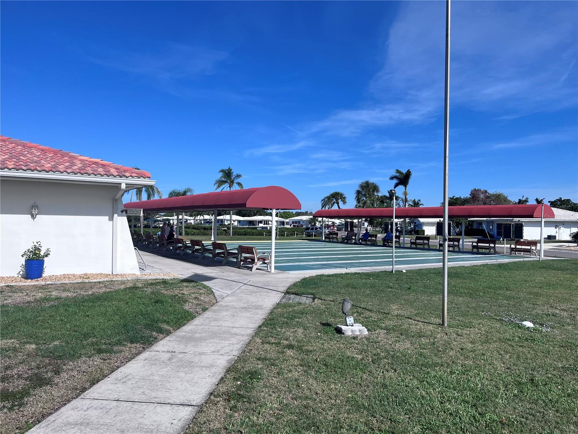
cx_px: 289
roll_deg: -0.1
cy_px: 217
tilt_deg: +0.1
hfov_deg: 67.3
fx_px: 434
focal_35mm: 26
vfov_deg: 53.1
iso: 50
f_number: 1.6
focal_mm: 5.1
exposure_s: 1/5319
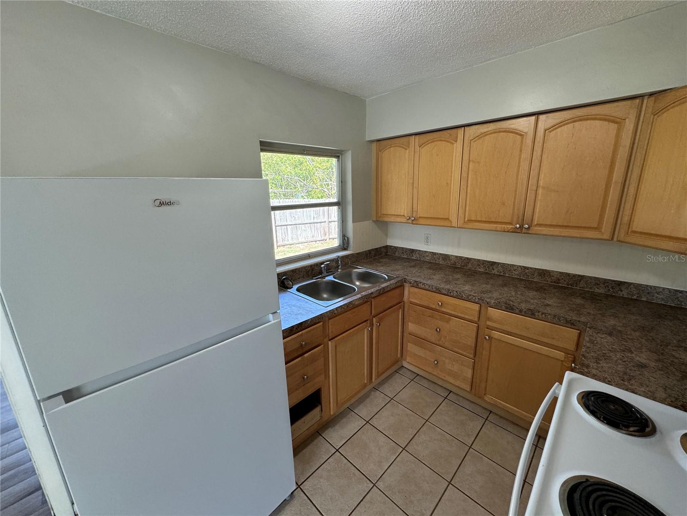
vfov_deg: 85.7
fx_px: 278
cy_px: 258
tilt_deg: -15.9
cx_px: 344
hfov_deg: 102.1
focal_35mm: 14
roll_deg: +1.0
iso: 200
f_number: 2.2
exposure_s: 1/120
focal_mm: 2.22
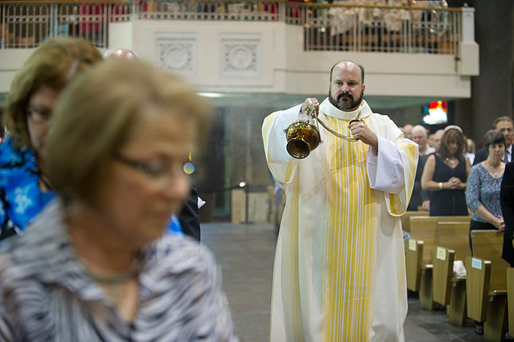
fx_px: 999
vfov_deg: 19.4
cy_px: 171
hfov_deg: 28.9
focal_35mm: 70
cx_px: 257
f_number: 2.8
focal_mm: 70
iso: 2000
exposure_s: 1/80
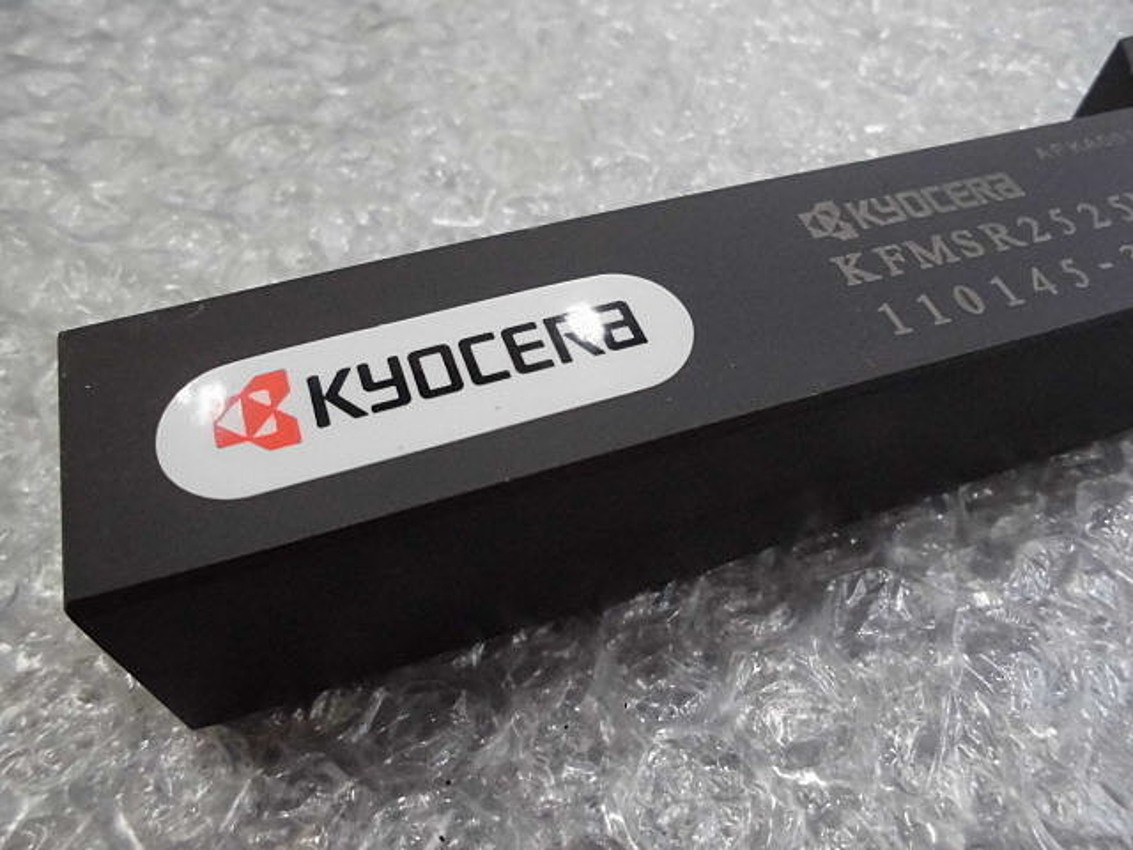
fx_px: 851
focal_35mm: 26
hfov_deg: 67.3
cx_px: 566
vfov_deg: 53.1
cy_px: 425
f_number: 3.5
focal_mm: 4.6
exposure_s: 1/60
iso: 800
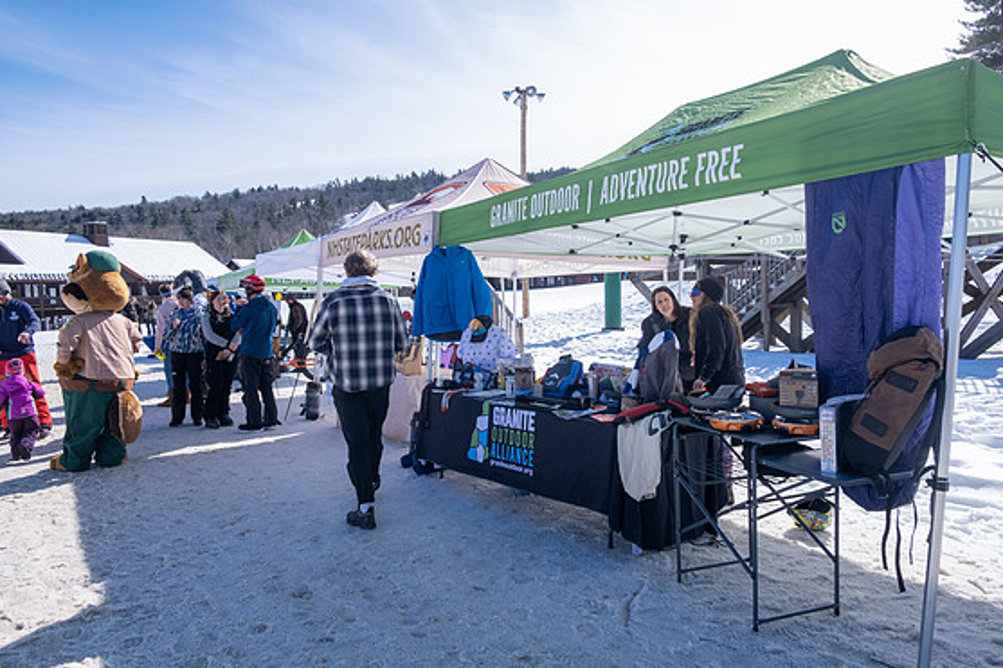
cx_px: 488
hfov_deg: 71.5
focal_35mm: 25
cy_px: 345
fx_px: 696
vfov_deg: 51.2
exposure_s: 1/1000
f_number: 6.4
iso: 320
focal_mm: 16
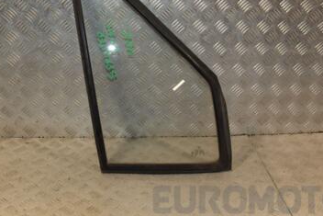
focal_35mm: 46
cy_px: 77
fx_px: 413
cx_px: 136
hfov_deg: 42.6
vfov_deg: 29.1
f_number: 7.1
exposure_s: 1/200
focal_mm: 18
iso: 800
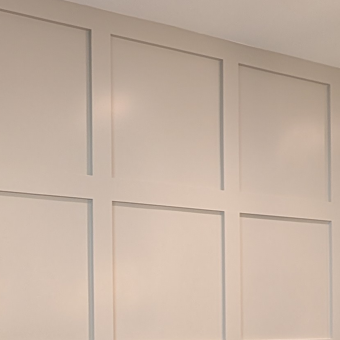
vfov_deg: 31.4
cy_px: 302
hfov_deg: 29.8
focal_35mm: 52
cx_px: -25
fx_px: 578
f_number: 1.7
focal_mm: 2.02
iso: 64
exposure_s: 1/27.7
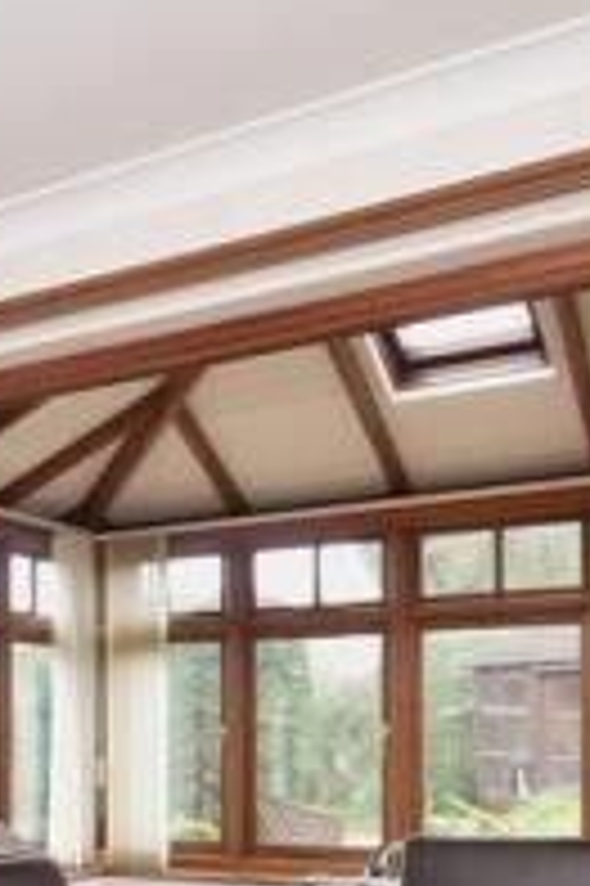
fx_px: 1231
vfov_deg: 37.8
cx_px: -248
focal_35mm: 50
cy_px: 744
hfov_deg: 22.9
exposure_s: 1/6
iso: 500
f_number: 8
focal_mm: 10
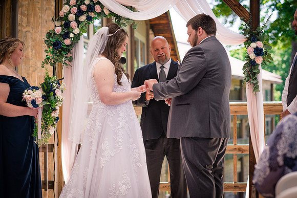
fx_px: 701
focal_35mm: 85
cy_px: 99
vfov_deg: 16.1
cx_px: 148
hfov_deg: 23.9
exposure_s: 1/800
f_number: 3.5
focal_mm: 85
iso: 400
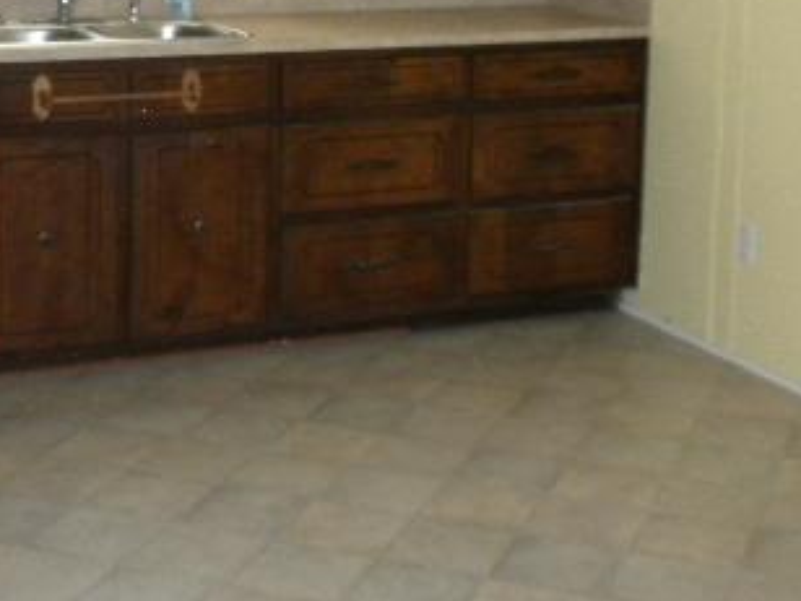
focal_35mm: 77
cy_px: 44
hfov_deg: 25.3
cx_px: 348
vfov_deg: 18.8
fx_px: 1782
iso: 400
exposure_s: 1/30
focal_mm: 6.6
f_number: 3.5
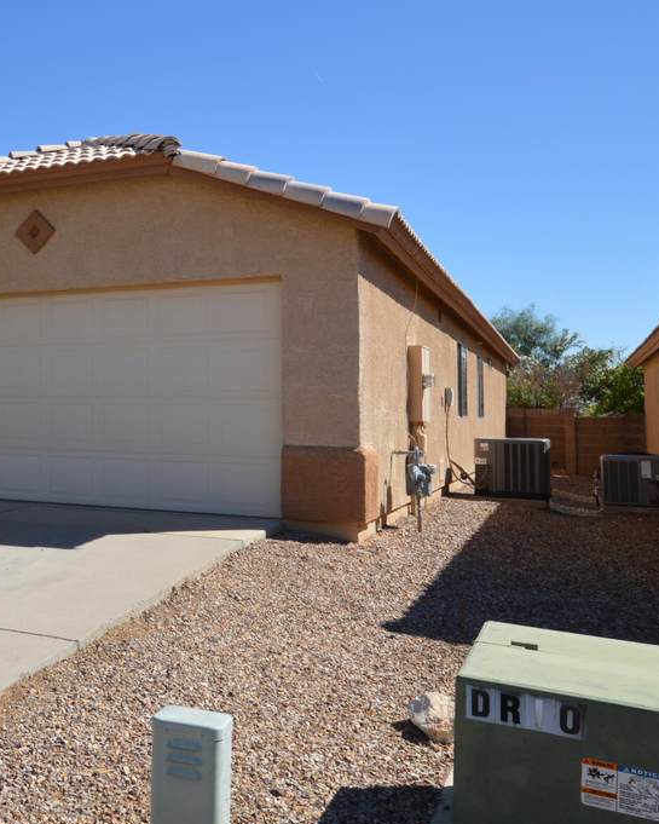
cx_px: 8
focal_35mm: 37
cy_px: 339
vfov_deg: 48.8
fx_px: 902
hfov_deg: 36.3
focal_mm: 14
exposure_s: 1/200
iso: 100
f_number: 9
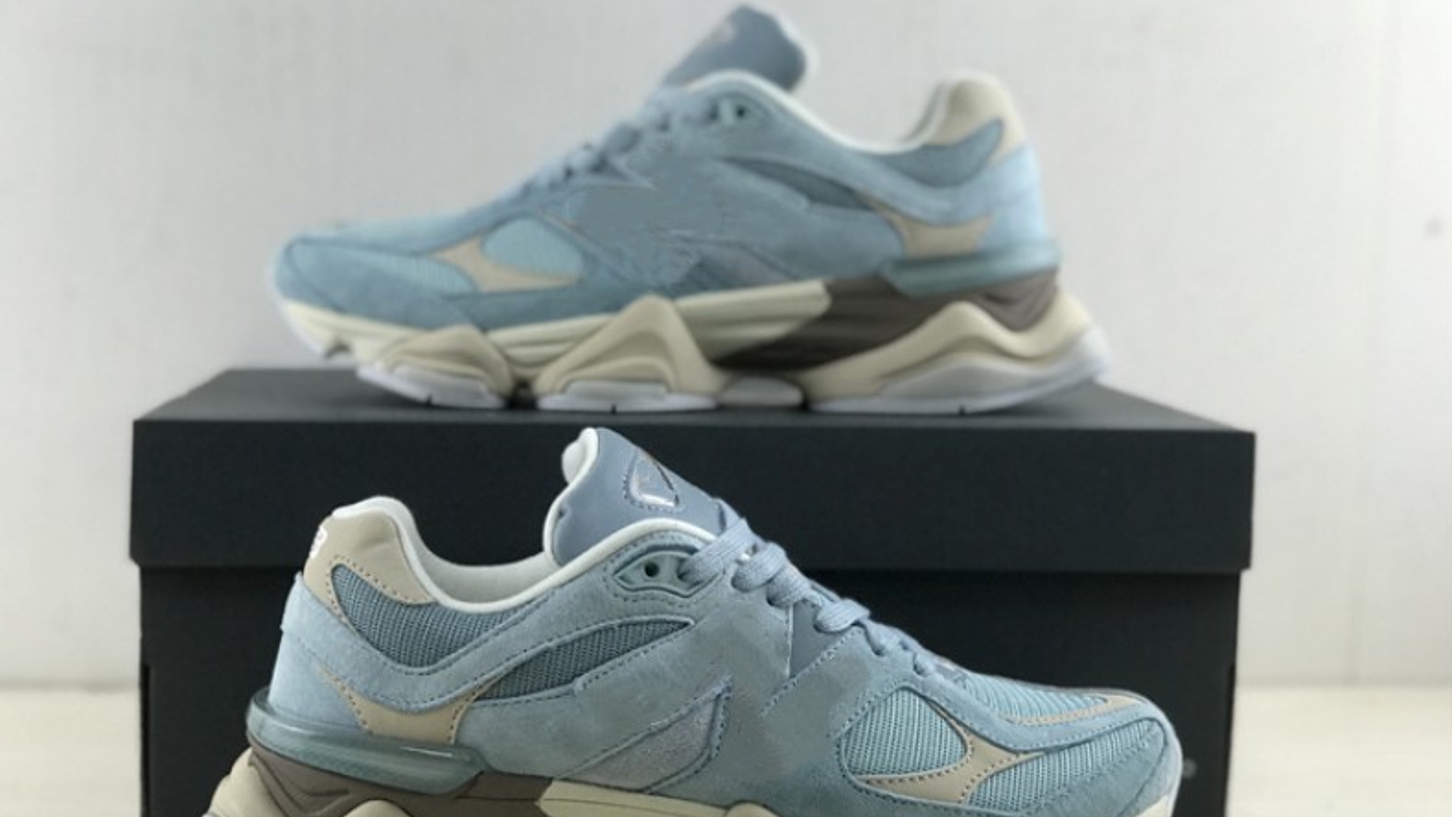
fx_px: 2426
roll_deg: -1.0
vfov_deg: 19.1
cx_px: 721
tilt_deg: -7.1
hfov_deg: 33.3
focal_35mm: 63
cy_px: 491
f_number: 2.8
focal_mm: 6.6
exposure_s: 1/50
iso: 64
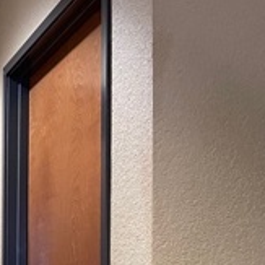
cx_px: -254
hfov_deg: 15.6
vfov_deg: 18.1
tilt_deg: -0.3
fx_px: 780
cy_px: 337
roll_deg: -0.4
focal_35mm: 90
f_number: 1.6
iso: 400
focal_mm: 5.1
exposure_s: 1/60
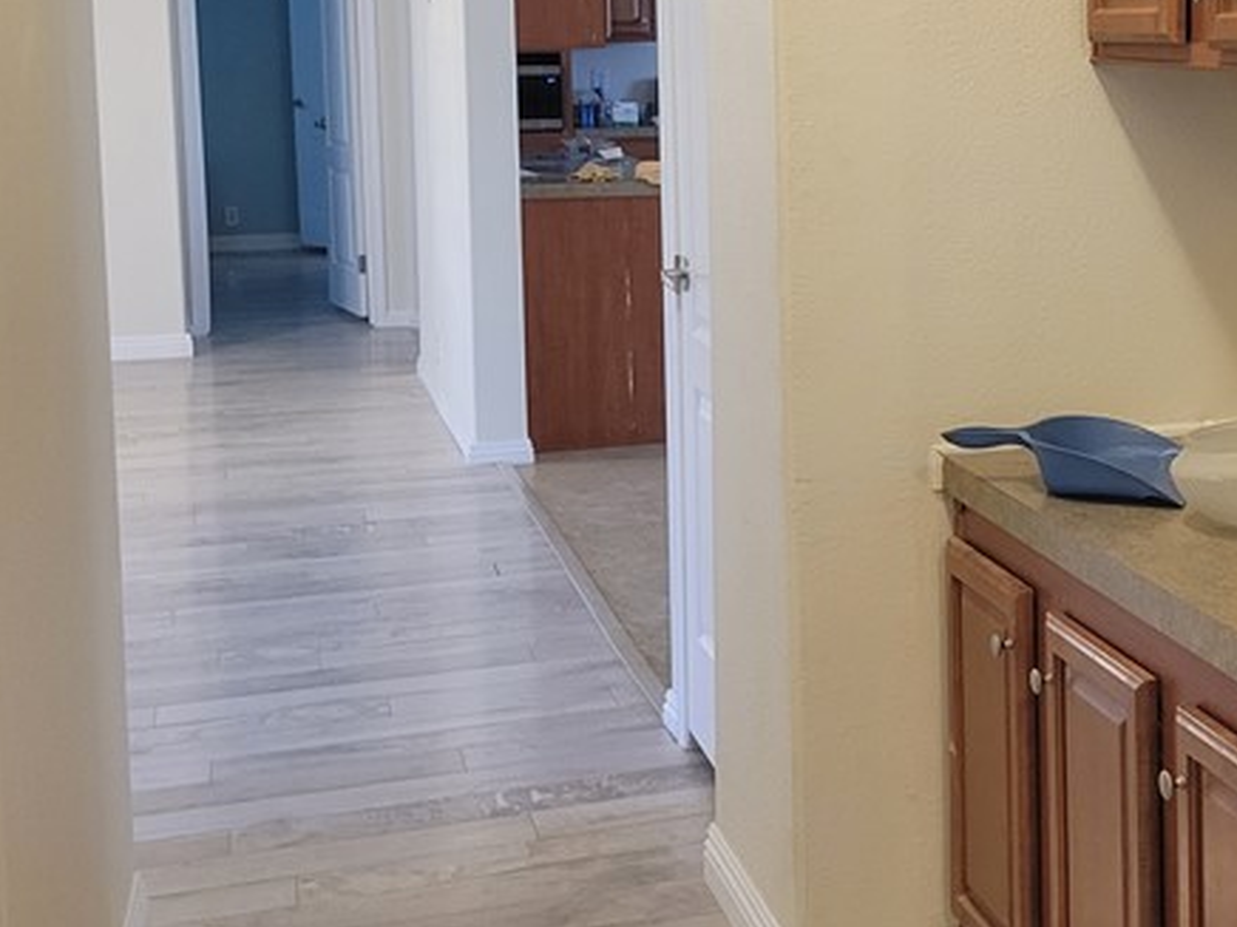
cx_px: 1246
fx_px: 2180
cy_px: 252
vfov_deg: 23.8
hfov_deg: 29.5
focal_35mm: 61
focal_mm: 5.4
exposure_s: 1/40
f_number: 1.8
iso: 400
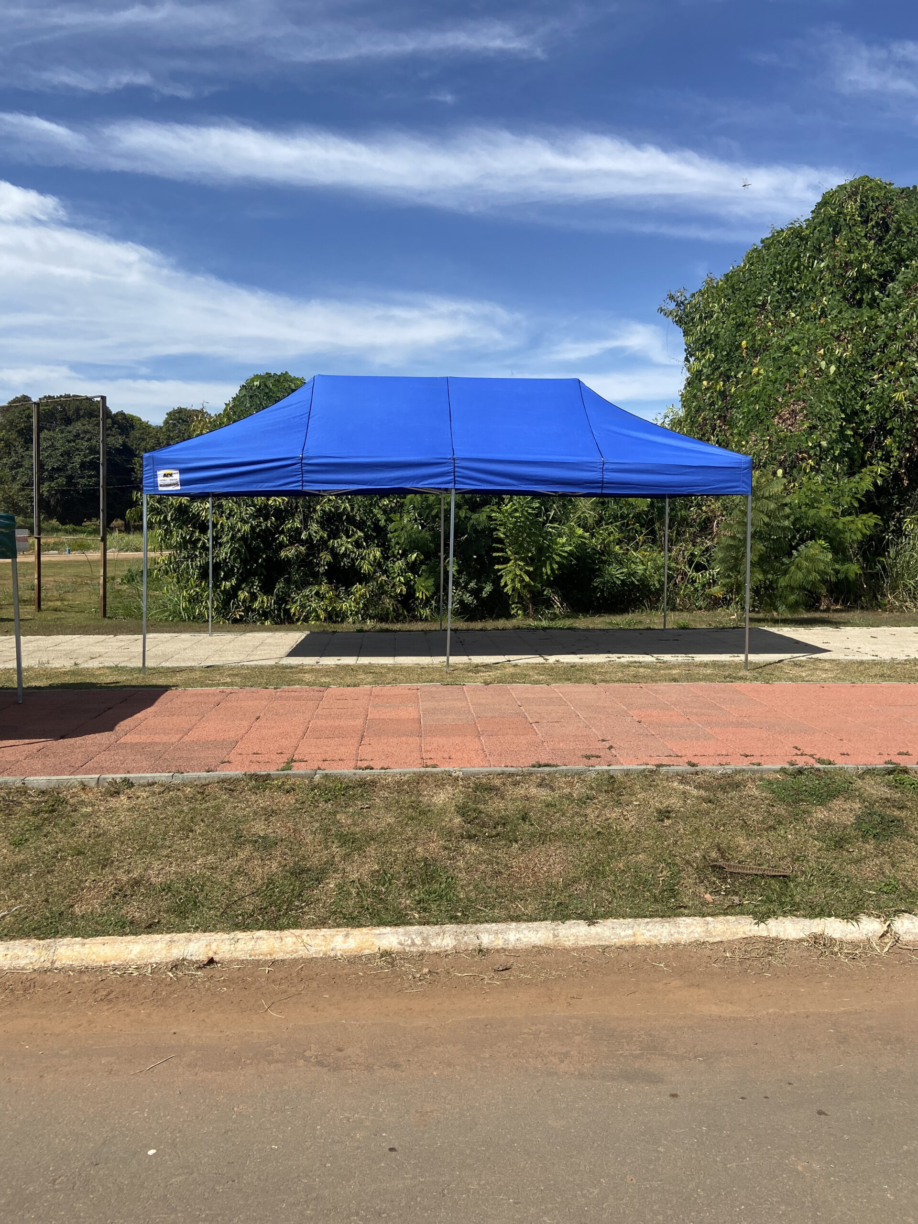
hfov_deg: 53.1
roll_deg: -0.1
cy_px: 612
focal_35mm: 26
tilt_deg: -4.1
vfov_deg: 67.3
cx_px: 459
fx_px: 919
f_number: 1.8
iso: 32
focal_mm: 4.25
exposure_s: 1/3125
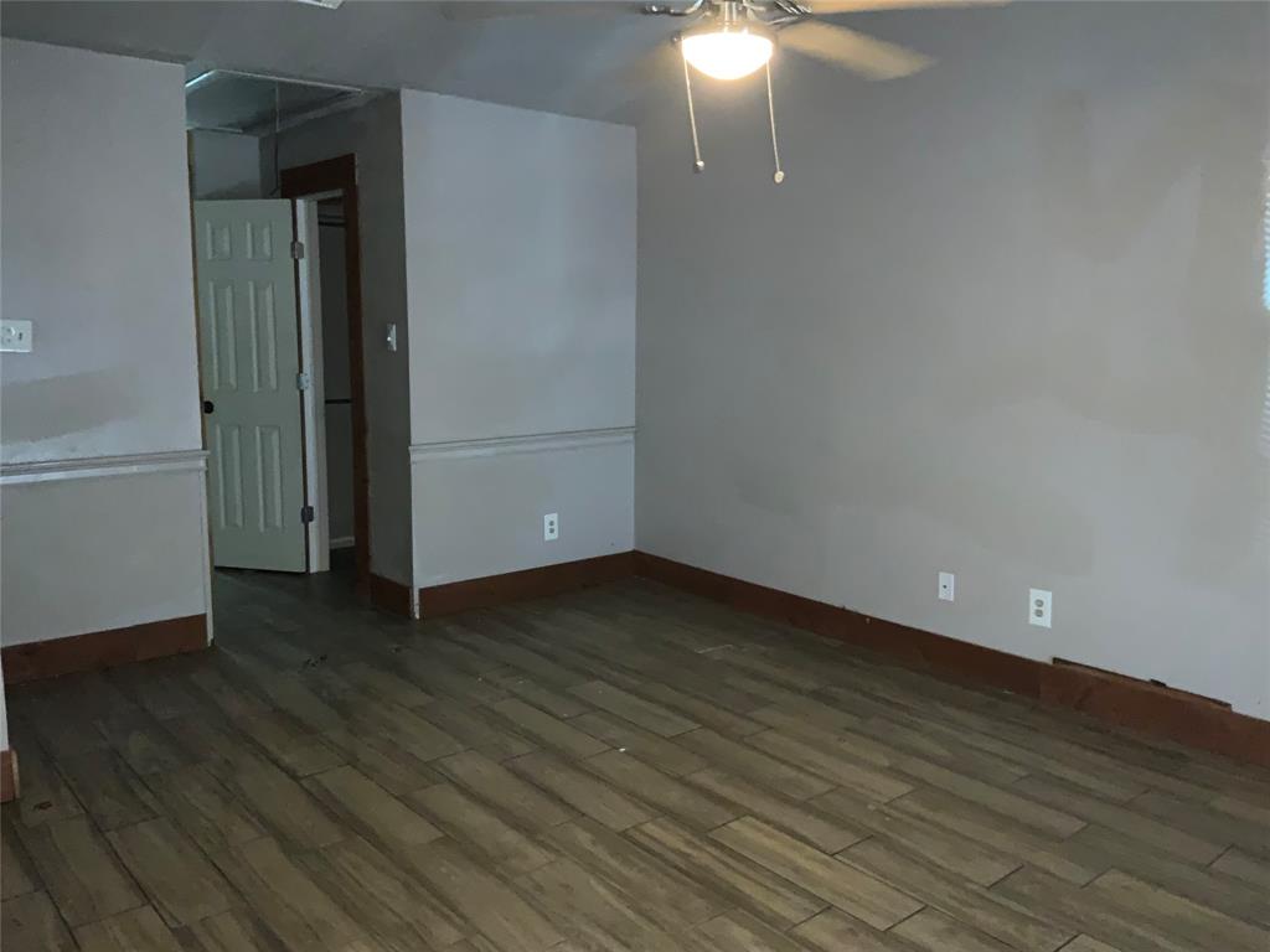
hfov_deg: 61.7
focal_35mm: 29
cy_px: 476
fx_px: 1064
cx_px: 635
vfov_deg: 48.2
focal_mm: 3
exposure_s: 1/29
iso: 200
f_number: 1.8
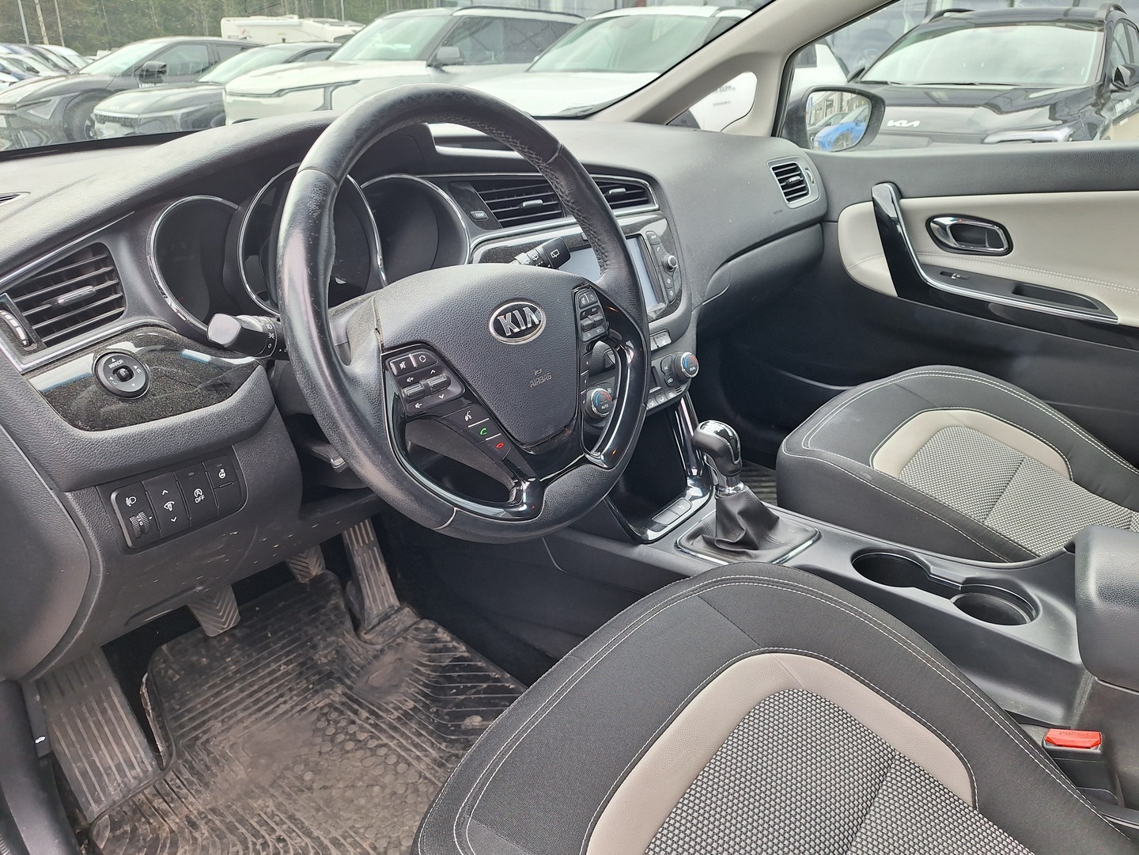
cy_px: 428
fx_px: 757
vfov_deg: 58.9
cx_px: 570
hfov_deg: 73.9
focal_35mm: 23
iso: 40
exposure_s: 1/164
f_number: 1.8
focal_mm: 5.54
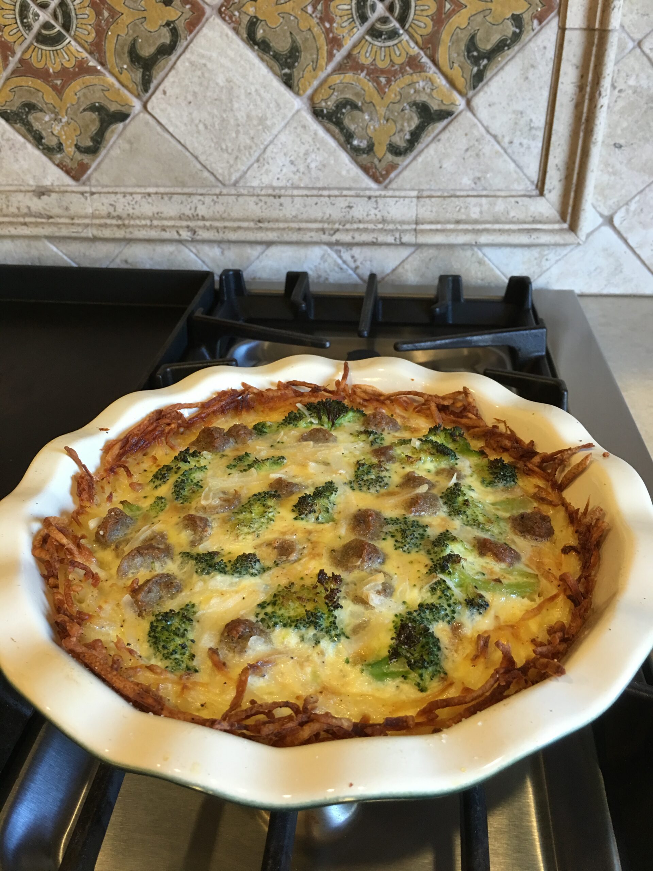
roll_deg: +1.2
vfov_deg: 61.7
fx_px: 729
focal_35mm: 29
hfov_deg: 48.2
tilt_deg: -30.8
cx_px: 326
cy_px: 436
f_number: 2.2
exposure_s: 1/15
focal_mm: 4.15
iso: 50
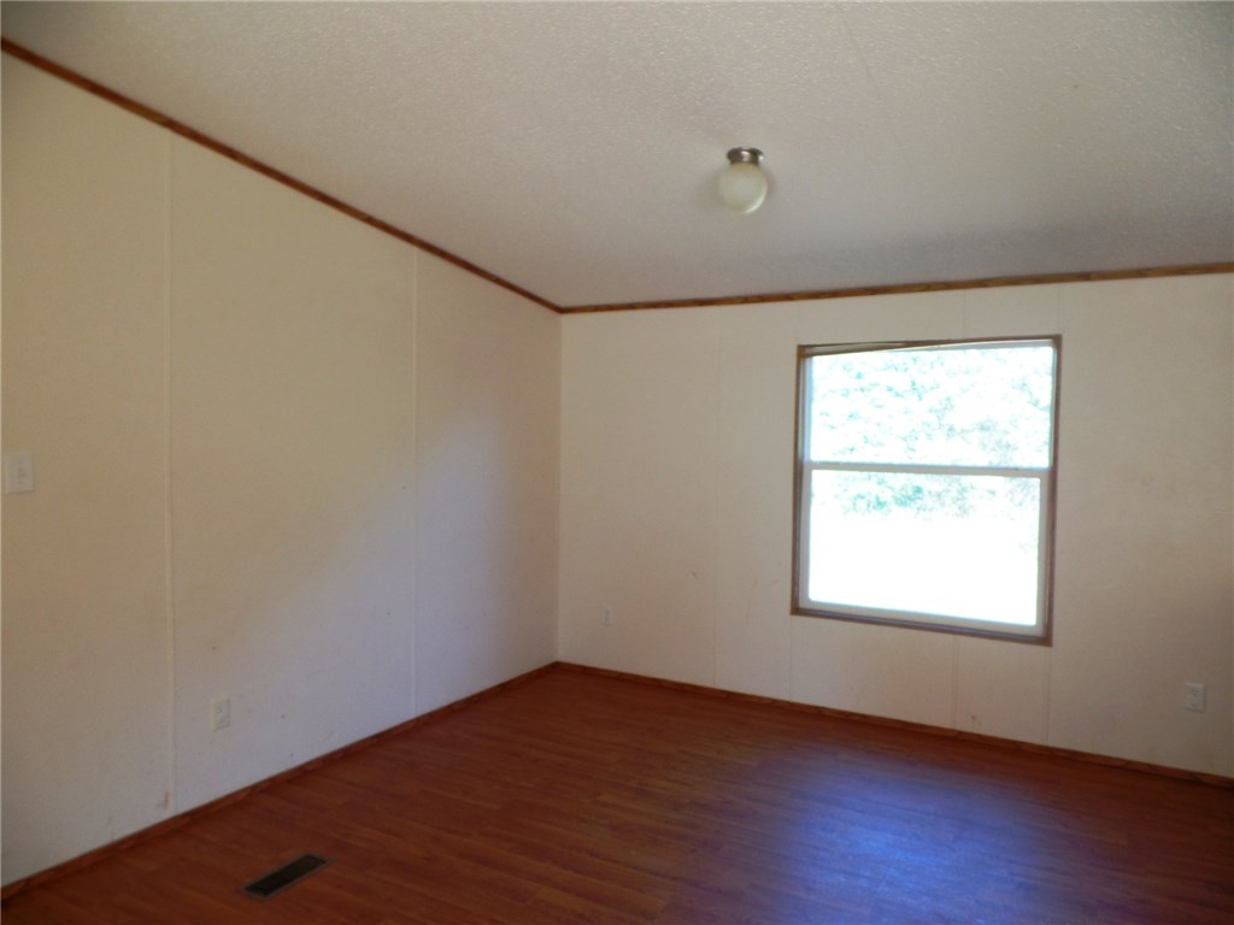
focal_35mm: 23
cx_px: 617
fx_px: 820
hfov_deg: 73.9
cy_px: 462
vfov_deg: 58.9
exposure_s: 1/30
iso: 80
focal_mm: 4.1
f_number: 3.2
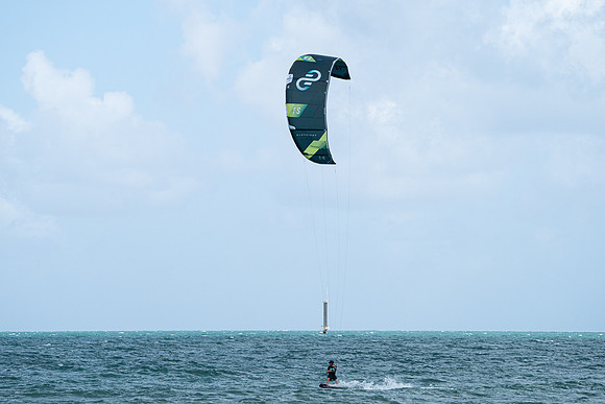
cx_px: 302
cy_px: 202
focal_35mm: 194
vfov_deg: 7.1
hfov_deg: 10.6
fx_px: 3256
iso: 800
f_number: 8
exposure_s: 1/2000
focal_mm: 187
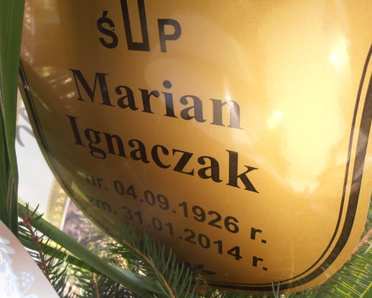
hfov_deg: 59.9
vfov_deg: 49.9
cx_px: 150
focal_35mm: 29
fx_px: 319
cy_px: 132
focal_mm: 4.2
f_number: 3
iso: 80
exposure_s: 1/60
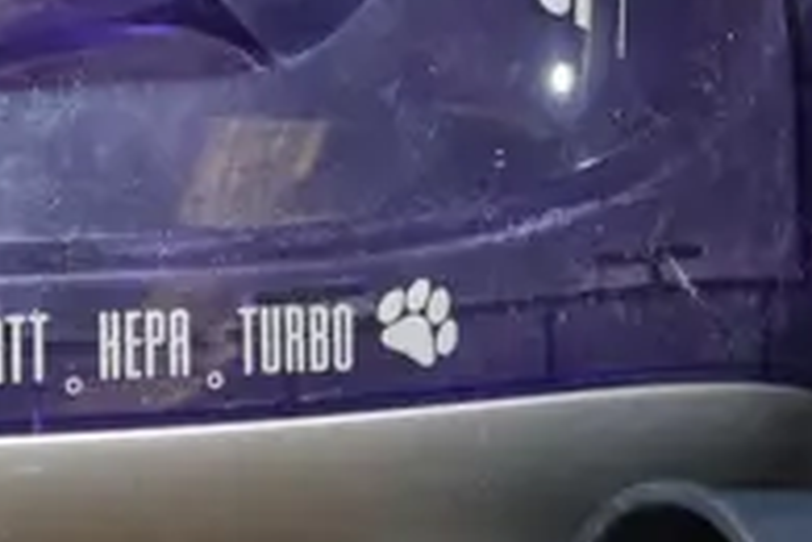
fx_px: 6653
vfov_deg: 4.6
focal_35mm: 295
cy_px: -457
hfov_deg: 7.0
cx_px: 491
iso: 500
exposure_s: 1/60
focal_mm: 27
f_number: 5.3
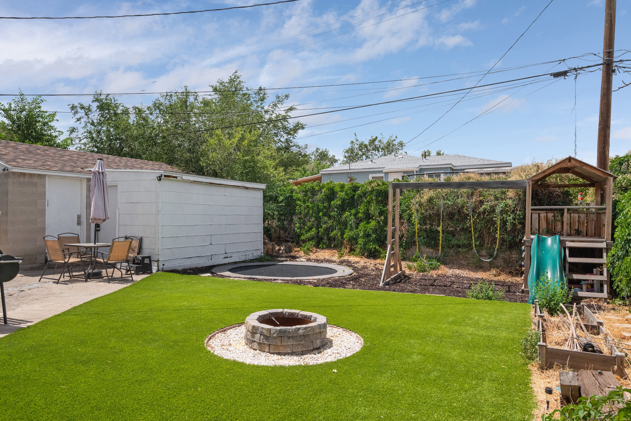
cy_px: 210
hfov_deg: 77.3
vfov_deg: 56.2
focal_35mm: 22
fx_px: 395
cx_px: 316
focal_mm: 22.5
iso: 1600
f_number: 8
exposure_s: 1/1600
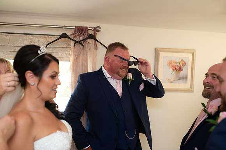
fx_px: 220
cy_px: 75
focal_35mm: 35
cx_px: 113
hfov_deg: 54.5
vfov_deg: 37.8
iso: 640
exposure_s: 1/100
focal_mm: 35
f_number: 2.8
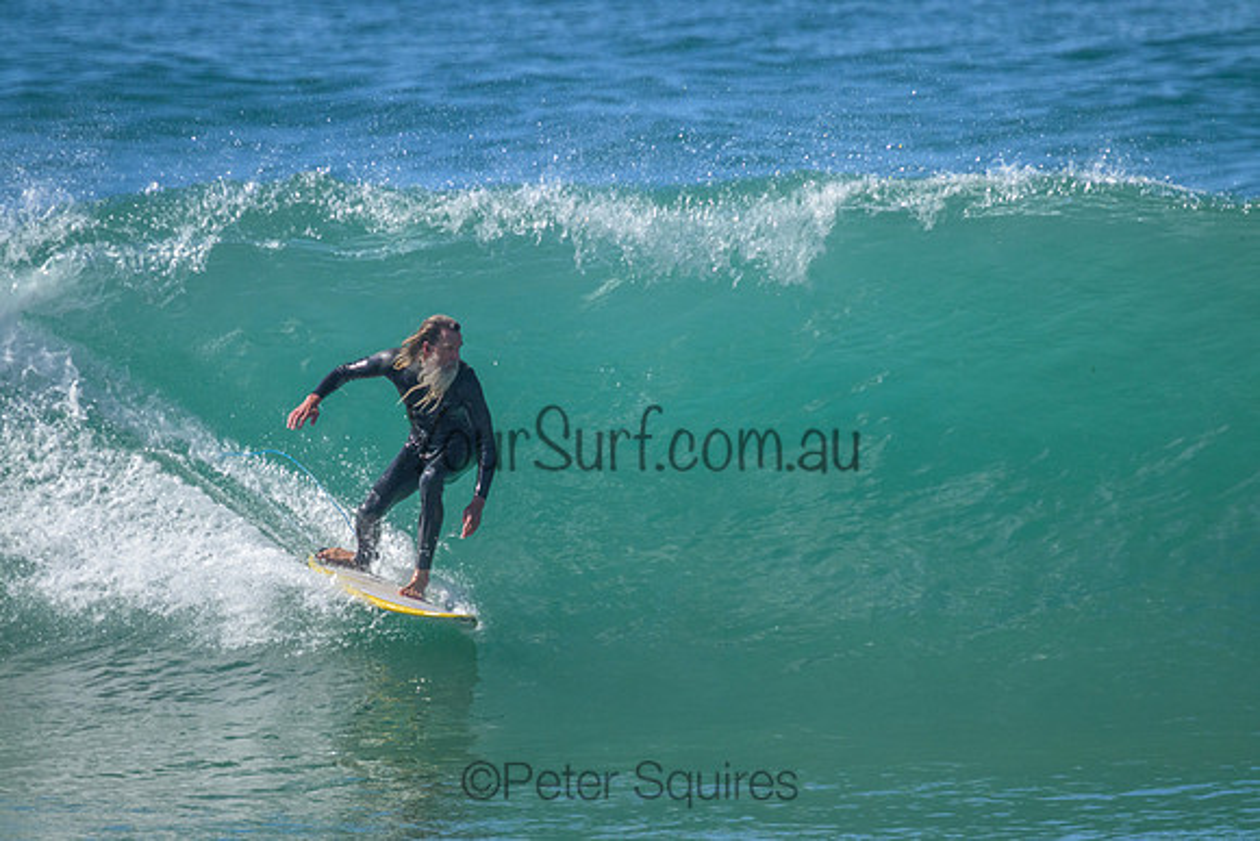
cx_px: 630
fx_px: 28005
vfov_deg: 1.7
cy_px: 420
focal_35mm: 800
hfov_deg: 2.6
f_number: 11
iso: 2500
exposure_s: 1/1600
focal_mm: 800
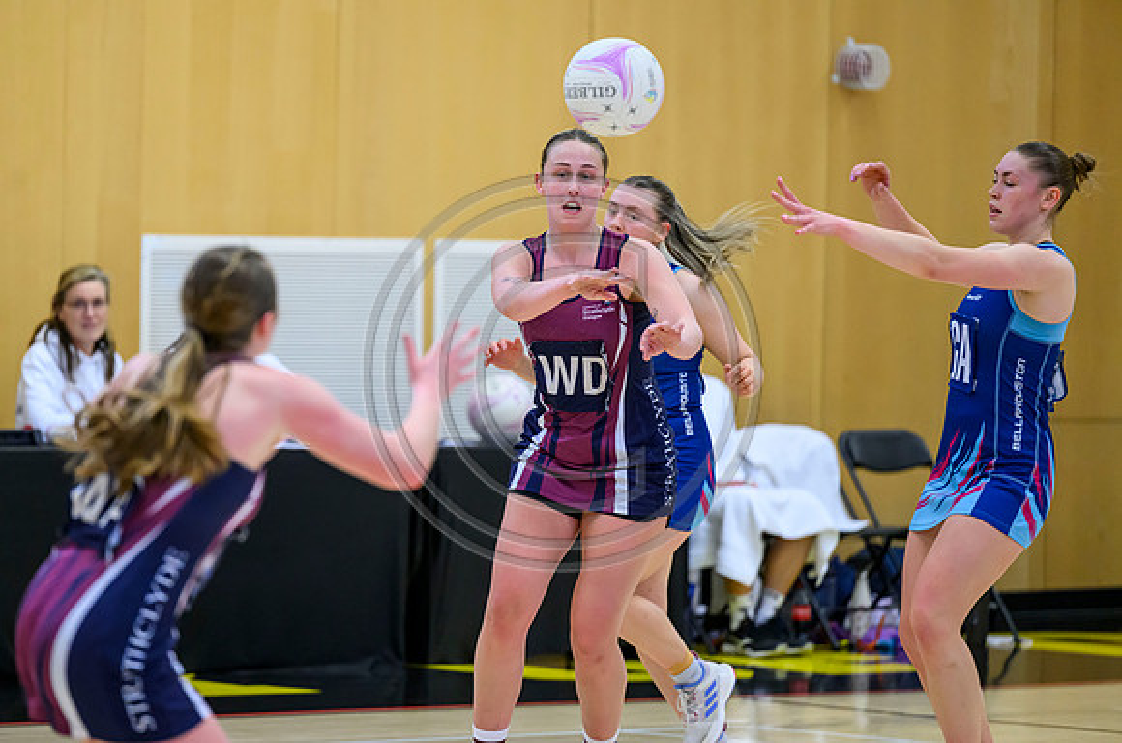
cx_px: 487
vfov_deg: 6.0
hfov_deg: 9.1
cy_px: 423
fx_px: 7049
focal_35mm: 227
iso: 4000
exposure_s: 1/1250
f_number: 3.2
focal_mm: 200
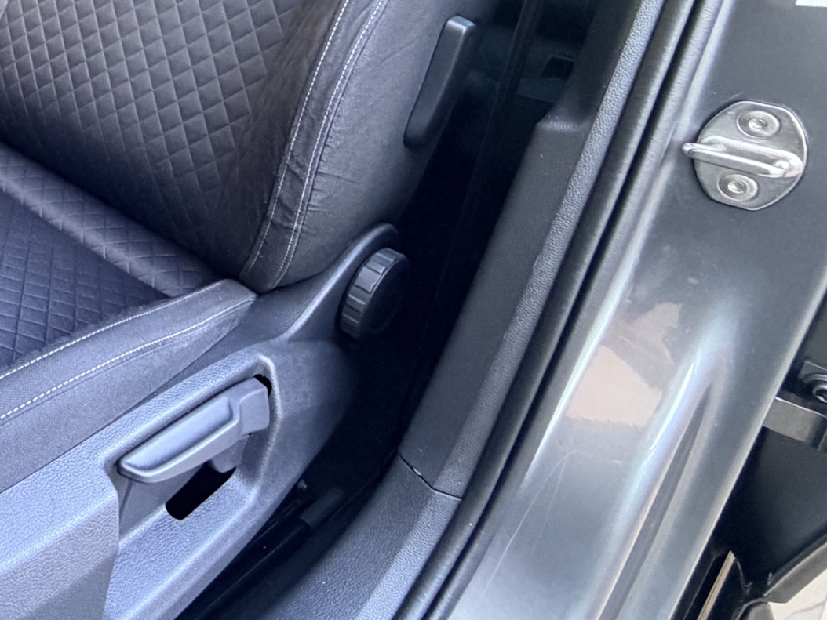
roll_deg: +0.0
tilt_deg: -19.7
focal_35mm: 34
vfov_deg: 37.6
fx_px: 812
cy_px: 7
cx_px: -147
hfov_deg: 39.9
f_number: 2.2
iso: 500
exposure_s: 1/60
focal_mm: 2.22
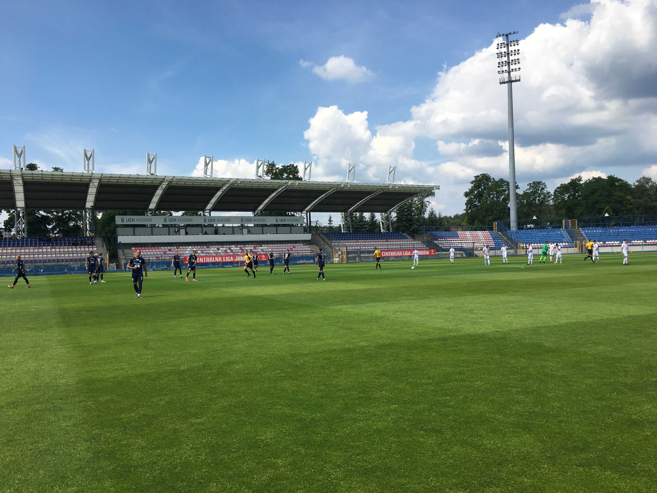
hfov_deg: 61.7
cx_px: 328
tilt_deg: +2.1
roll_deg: +1.3
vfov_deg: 48.2
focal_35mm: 29
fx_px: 550
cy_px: 246
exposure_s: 1/1637
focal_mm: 4.15
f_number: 2.2
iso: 25
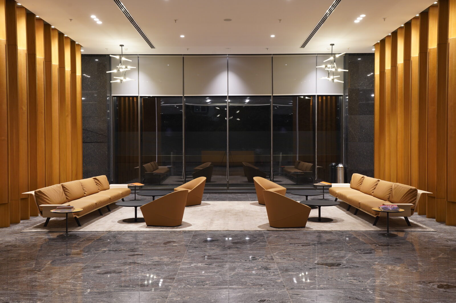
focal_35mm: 35
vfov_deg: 37.8
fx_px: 443
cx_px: 228
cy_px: 152
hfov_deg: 54.5
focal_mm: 35
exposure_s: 1/5
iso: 640
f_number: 8
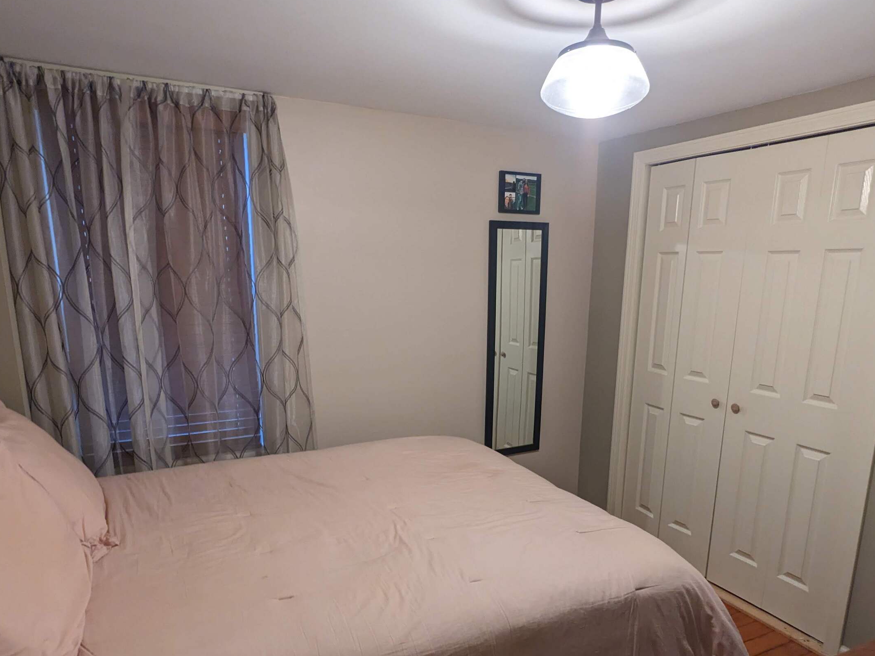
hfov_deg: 73.9
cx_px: 441
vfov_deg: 58.2
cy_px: 407
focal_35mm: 23
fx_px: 581
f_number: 2.2
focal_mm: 2.22
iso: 117
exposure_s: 1/30
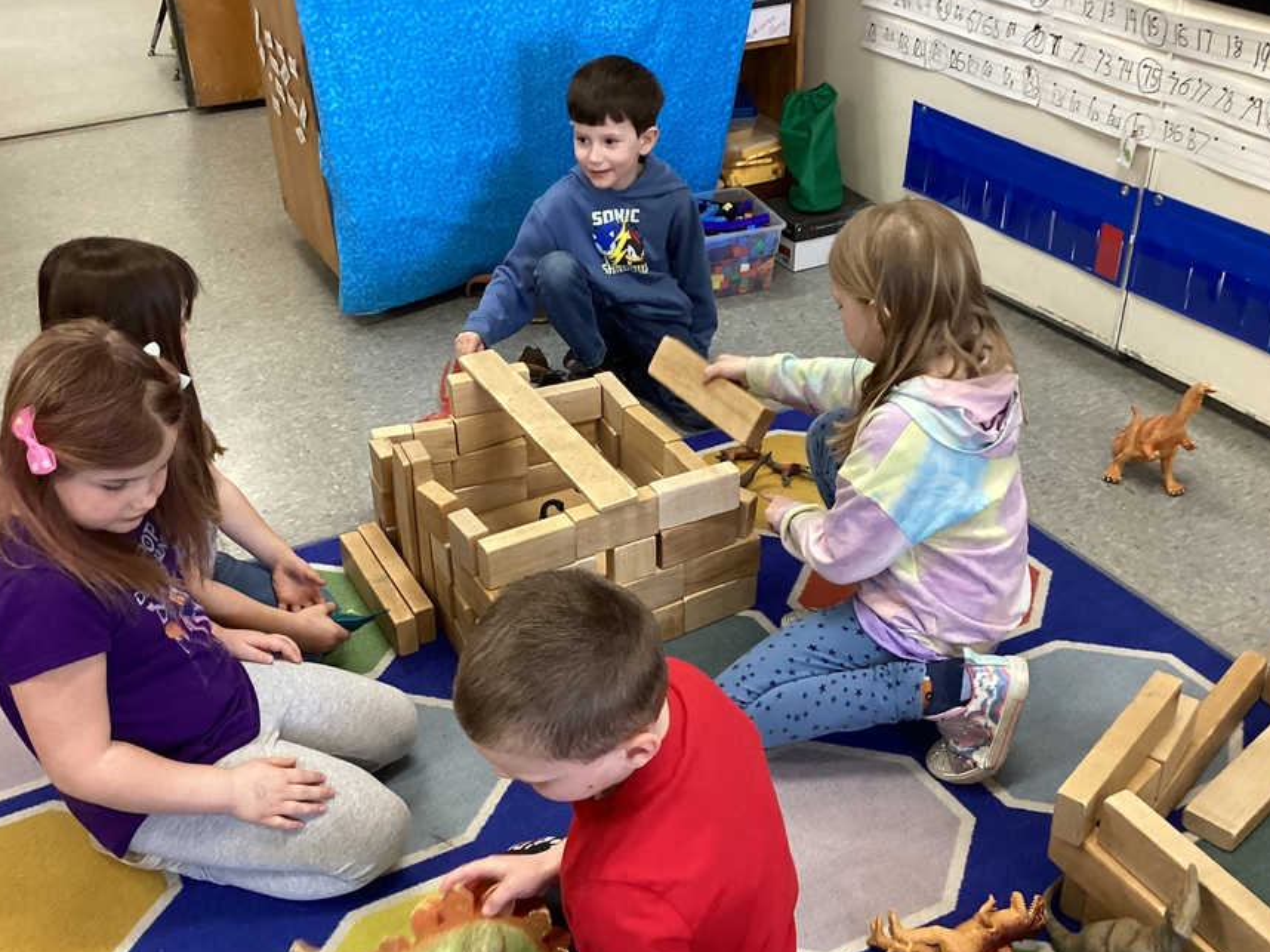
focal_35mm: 37
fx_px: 1357
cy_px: 509
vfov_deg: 38.6
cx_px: 580
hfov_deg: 50.1
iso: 200
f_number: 2.4
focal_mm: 3.3
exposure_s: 1/60
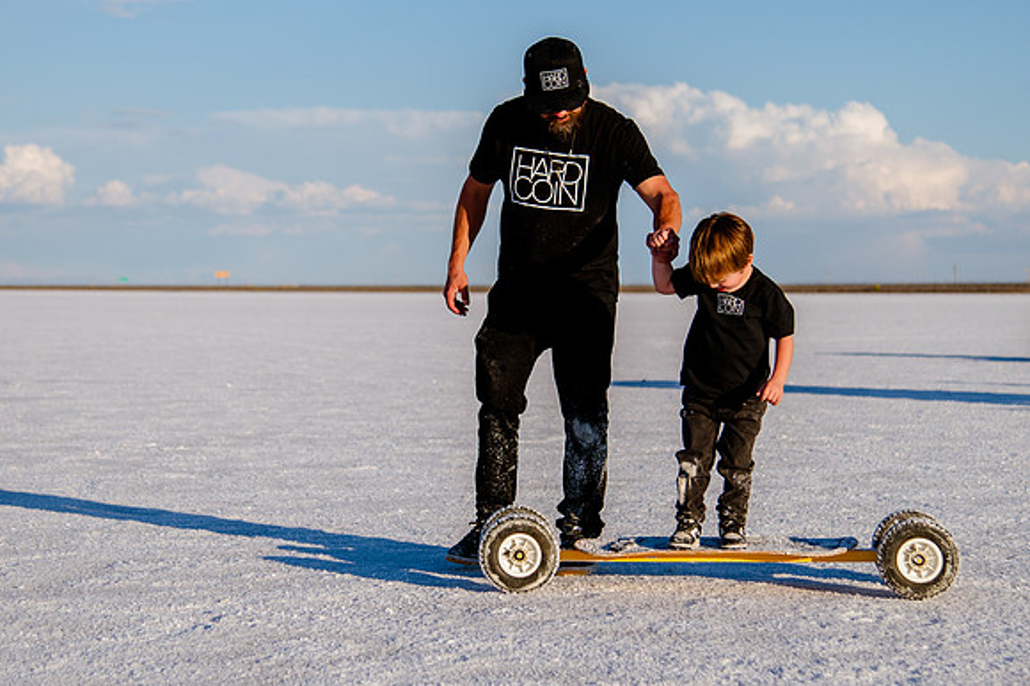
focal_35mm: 91
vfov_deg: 15.0
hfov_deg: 22.3
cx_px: 482
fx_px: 2609
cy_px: 333
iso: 200
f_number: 4
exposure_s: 1/2000
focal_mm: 58
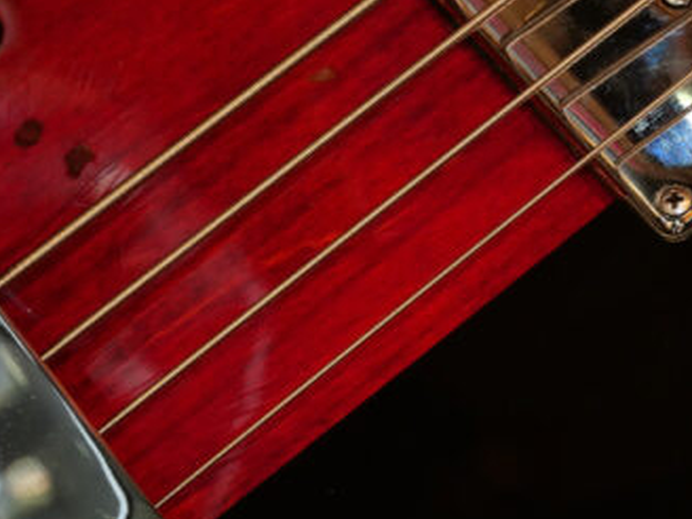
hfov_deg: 15.6
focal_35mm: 122
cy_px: 610
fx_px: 2439
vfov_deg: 11.9
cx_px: 821
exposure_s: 1/50
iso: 800
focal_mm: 25
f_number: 5.2
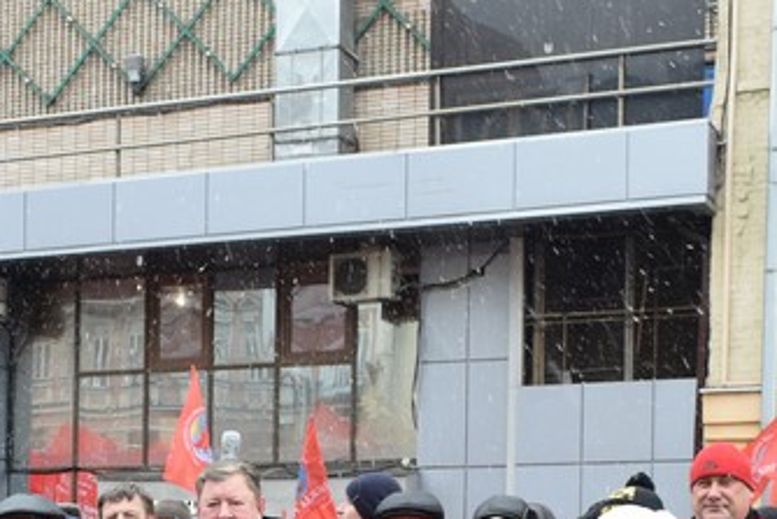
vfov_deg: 14.3
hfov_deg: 21.9
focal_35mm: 93
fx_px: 2008
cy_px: 628
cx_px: 321
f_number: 5
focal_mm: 18
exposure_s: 1/100
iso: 400
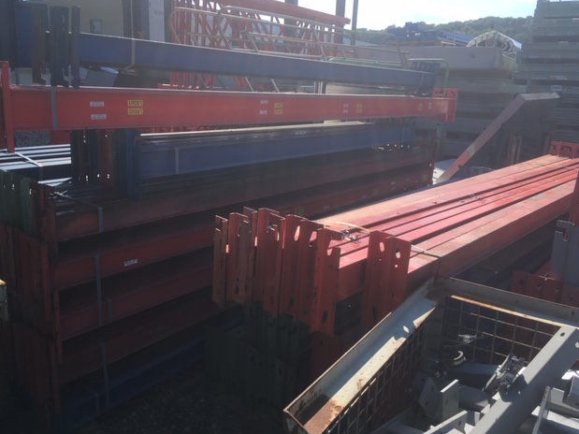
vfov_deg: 46.8
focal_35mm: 30
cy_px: 212
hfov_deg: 60.0
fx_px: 502
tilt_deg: -14.4
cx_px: 292
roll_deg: -3.1
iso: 25
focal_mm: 4.15
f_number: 2.2
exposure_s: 1/1166
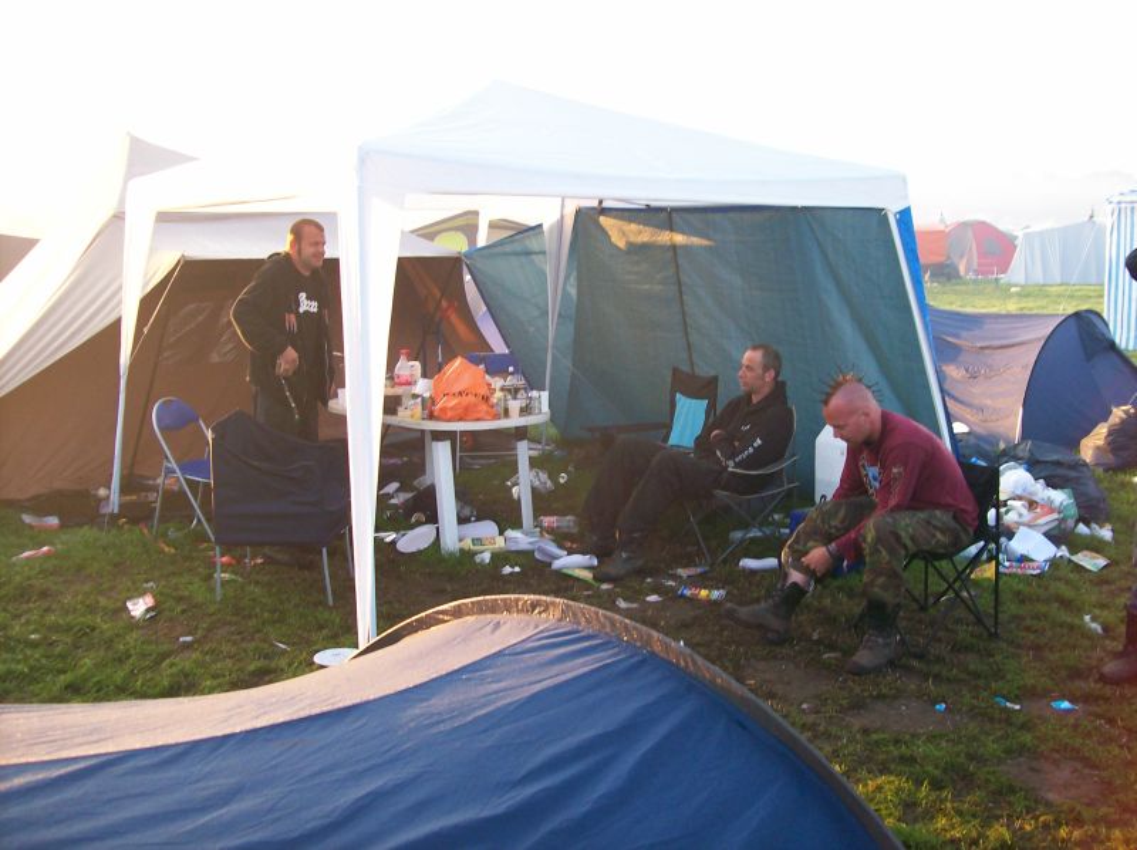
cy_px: 425
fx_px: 1181
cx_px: 568
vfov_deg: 39.6
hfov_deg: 51.4
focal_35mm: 36
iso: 80
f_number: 2.7
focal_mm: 6
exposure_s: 1/90.7
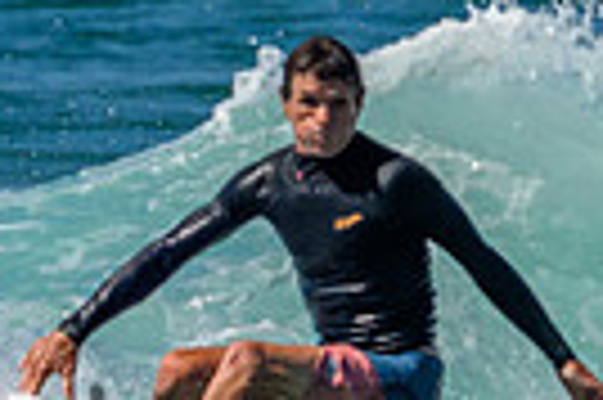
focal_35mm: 4759
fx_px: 79616
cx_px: 215
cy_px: 281
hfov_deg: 0.4
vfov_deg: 0.3
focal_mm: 800
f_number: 11
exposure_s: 1/2000
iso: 720
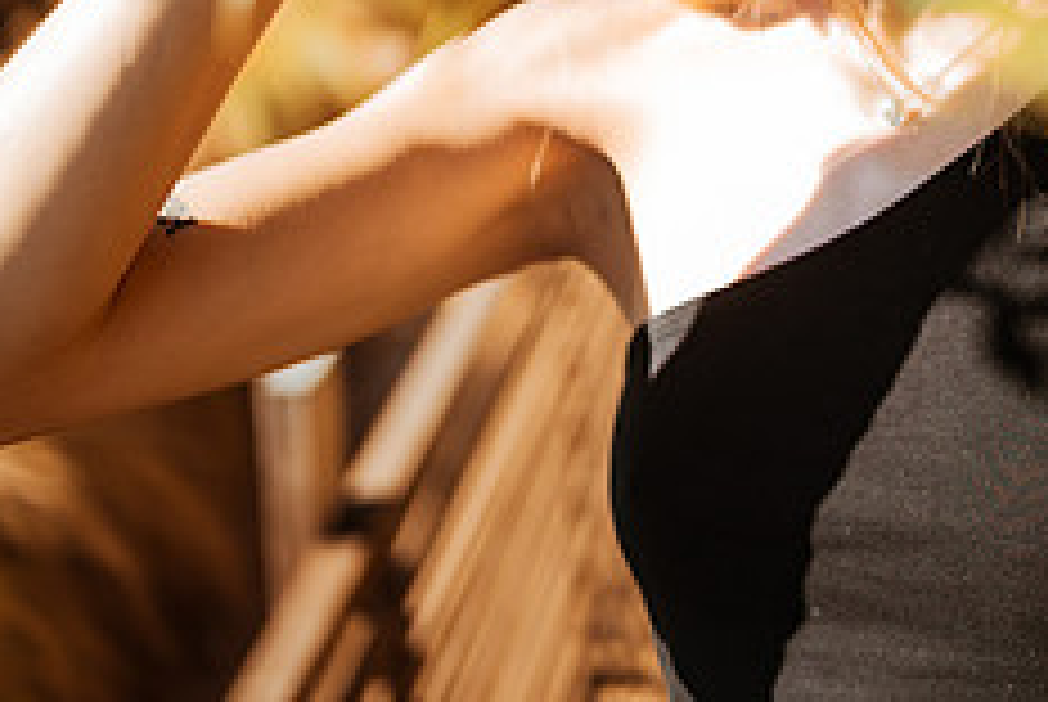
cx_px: 1048
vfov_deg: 15.2
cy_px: -155
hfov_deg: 22.5
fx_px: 2536
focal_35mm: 87
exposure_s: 1/1000
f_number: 1.8
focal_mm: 35
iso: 50
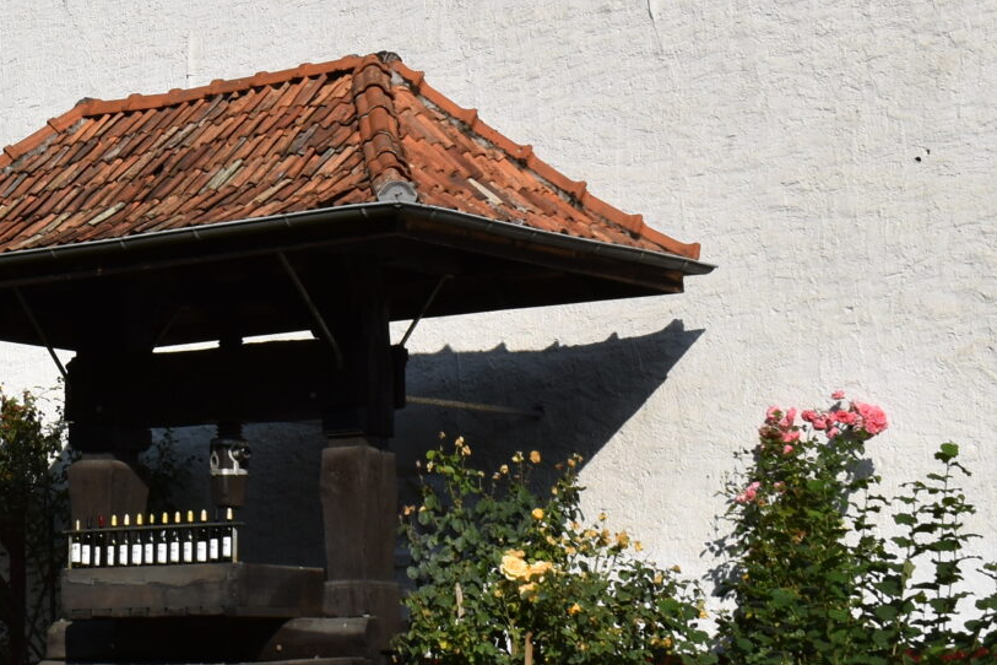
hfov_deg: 17.9
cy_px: 6
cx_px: -183
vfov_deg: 12.5
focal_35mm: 109
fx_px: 3007
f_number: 11
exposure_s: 1/500
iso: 200
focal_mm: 23
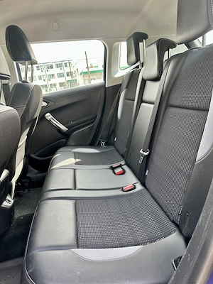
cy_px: 142
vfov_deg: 71.6
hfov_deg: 56.8
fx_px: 197
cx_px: 106
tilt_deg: -17.1
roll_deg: +7.0
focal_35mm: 24
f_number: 1.78
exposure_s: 1/121
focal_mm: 6.86
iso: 100
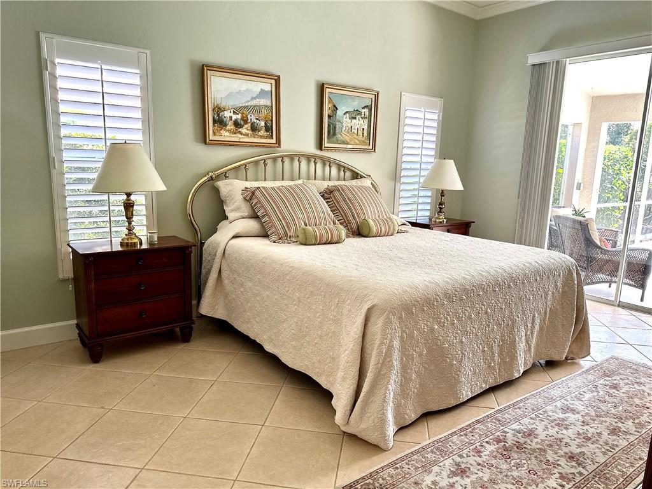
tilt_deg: -10.2
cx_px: 326
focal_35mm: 24
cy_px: 244
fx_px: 452
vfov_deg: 56.8
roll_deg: -1.8
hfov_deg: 71.6
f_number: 1.78
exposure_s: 1/121
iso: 125
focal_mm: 6.86
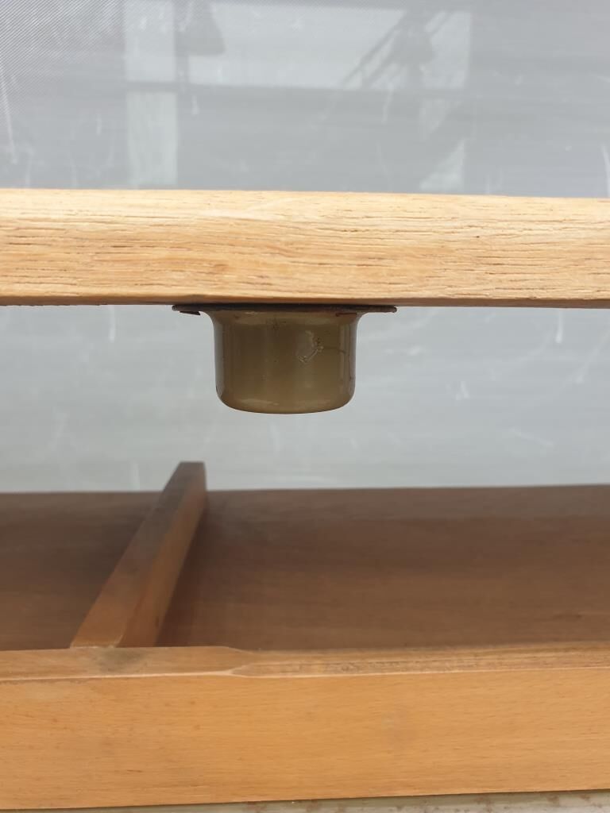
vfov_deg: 67.3
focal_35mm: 26
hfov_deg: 53.1
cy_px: 406
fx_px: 611
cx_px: 305
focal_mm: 4.3
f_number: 2.4
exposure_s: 1/120
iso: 64
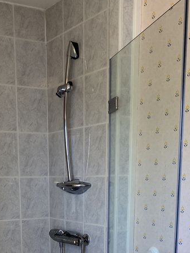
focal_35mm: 58
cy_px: 267
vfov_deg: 30.3
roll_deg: +0.7
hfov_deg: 25.0
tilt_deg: -12.0
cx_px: 51
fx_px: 424
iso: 125
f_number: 1.8
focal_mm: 4.25
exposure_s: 1/100
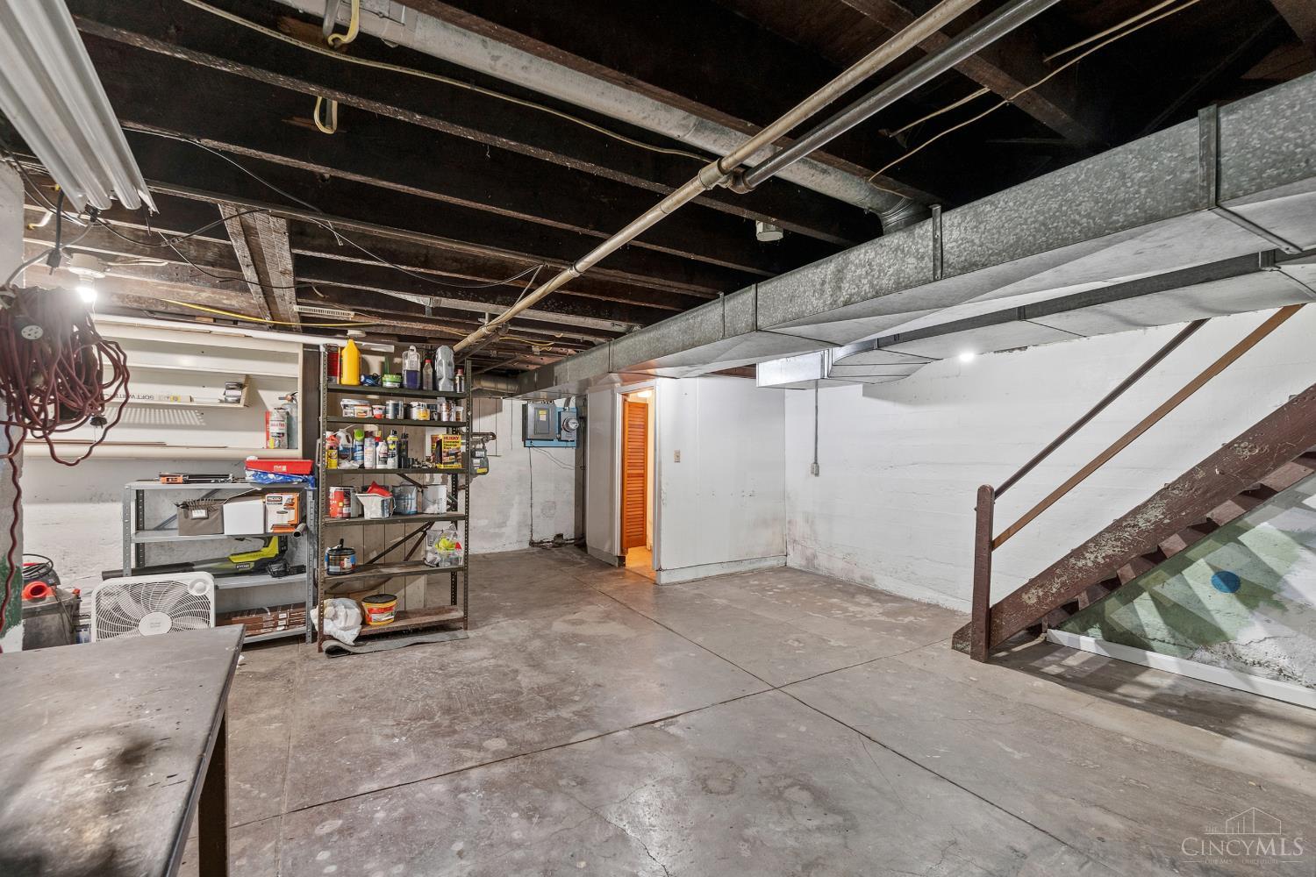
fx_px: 548
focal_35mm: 15
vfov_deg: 77.3
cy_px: 438
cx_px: 658
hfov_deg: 100.4
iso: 250
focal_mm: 10
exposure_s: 1/2.5
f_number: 6.3
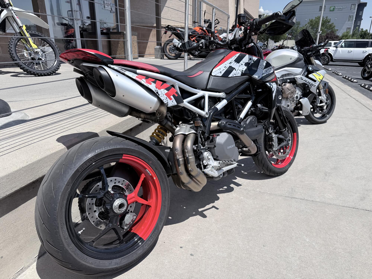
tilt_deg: -20.1
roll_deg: -1.0
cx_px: 186
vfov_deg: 56.8
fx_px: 258
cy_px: 140
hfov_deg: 71.6
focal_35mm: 24
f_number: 1.78
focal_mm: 6.76
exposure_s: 1/6173
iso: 80
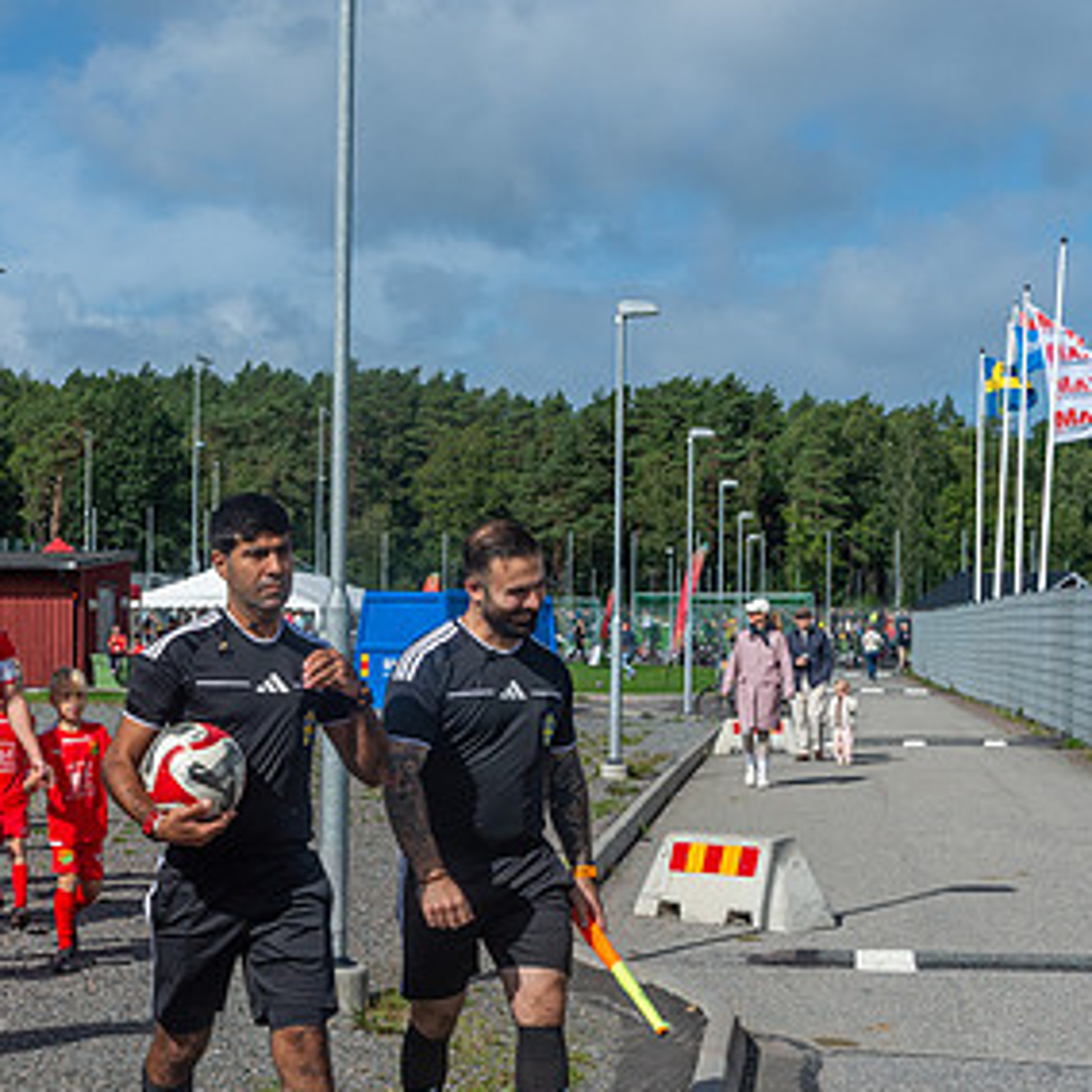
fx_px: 2356
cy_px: 646
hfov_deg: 25.3
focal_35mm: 66
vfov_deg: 26.1
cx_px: 96
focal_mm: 38
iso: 140
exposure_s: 1/800
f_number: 7.1
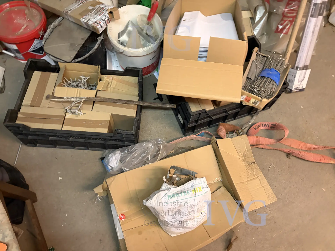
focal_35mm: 26
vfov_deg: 53.1
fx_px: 252
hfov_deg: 67.3
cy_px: 126
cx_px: 168
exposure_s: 1/50
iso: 500
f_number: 1.6
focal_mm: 5.96
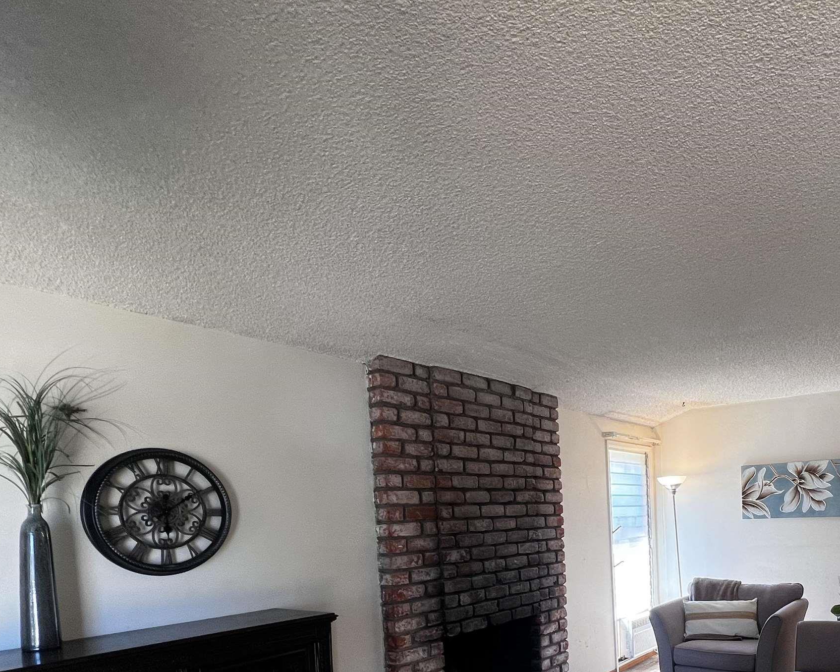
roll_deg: +2.0
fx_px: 572
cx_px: 643
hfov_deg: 67.4
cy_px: 539
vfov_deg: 56.4
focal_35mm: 23
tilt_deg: -2.5
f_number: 1.8
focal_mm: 1.57
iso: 80
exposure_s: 1/120
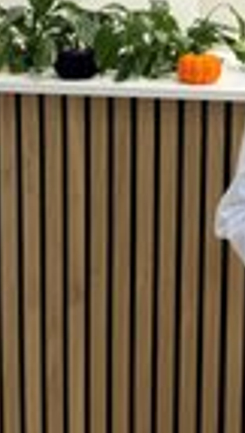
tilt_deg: -10.9
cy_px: 67
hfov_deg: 16.5
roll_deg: -0.8
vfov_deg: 28.1
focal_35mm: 73
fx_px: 839
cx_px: 197
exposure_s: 1/100
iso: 64
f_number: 1.78
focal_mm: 6.76
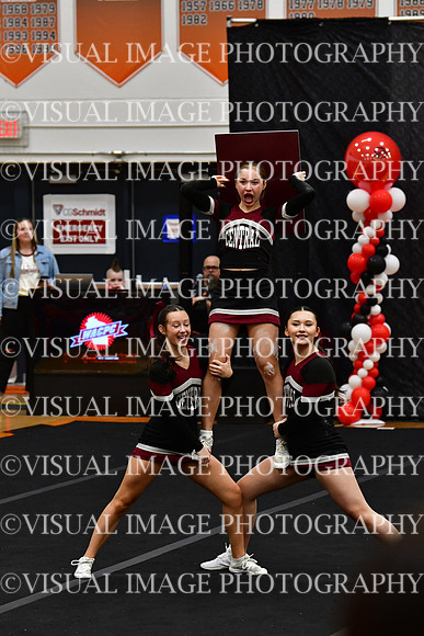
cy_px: 318
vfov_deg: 11.8
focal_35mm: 174
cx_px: 212
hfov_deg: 7.9
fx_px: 3072
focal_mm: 116
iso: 4000
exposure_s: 1/500
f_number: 4
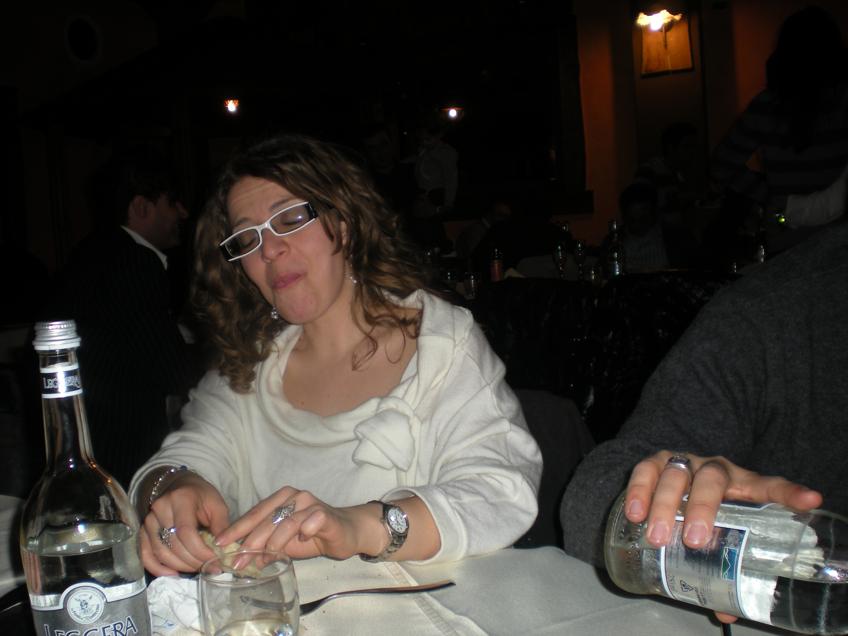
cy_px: 318
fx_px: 931
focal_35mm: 38
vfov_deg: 37.7
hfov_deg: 49.0
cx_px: 424
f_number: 3.1
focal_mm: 6.3
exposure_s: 1/60
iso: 64
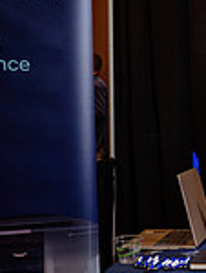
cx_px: 294
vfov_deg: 19.6
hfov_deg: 14.0
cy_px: 172
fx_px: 791
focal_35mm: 100
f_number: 3.5
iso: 500
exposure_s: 1/200
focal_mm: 26
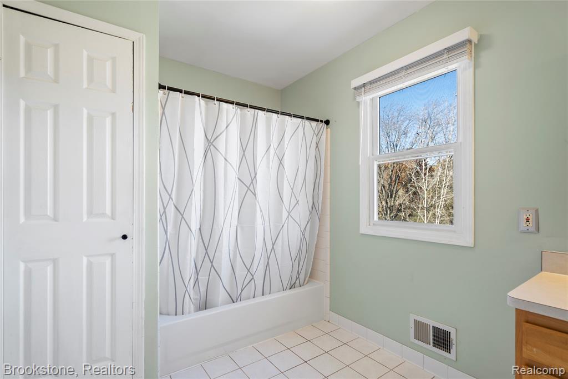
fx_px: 252
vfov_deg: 73.7
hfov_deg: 96.8
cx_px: 284
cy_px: 190
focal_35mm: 16
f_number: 4
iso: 100
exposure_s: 1/6
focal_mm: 16
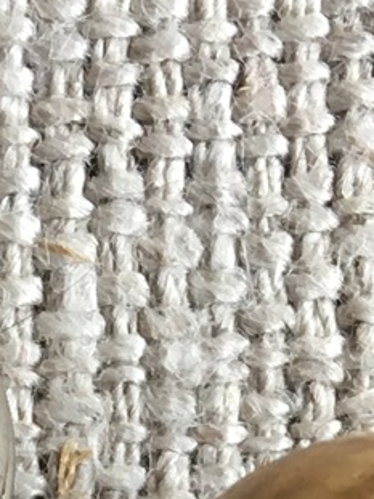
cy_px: 1250
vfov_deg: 9.2
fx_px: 2753
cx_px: -247
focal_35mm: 191
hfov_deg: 7.6
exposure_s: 1/33
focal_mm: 4.15
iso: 80
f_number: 2.2
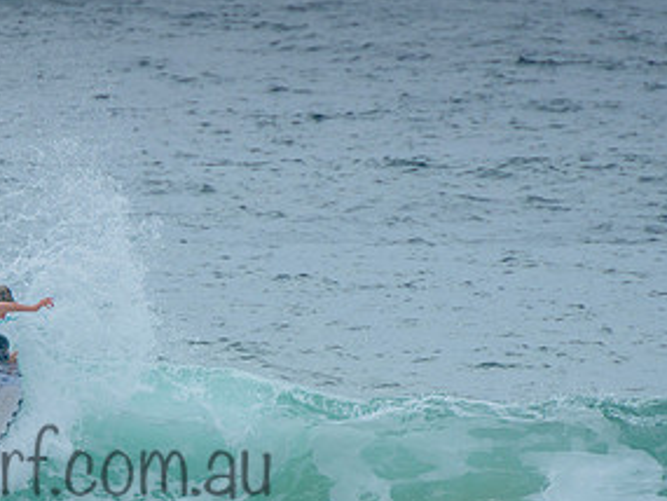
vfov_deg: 1.6
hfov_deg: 2.1
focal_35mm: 959
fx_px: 18486
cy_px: 393
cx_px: 29
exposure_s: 1/1600
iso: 500
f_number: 8
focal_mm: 400
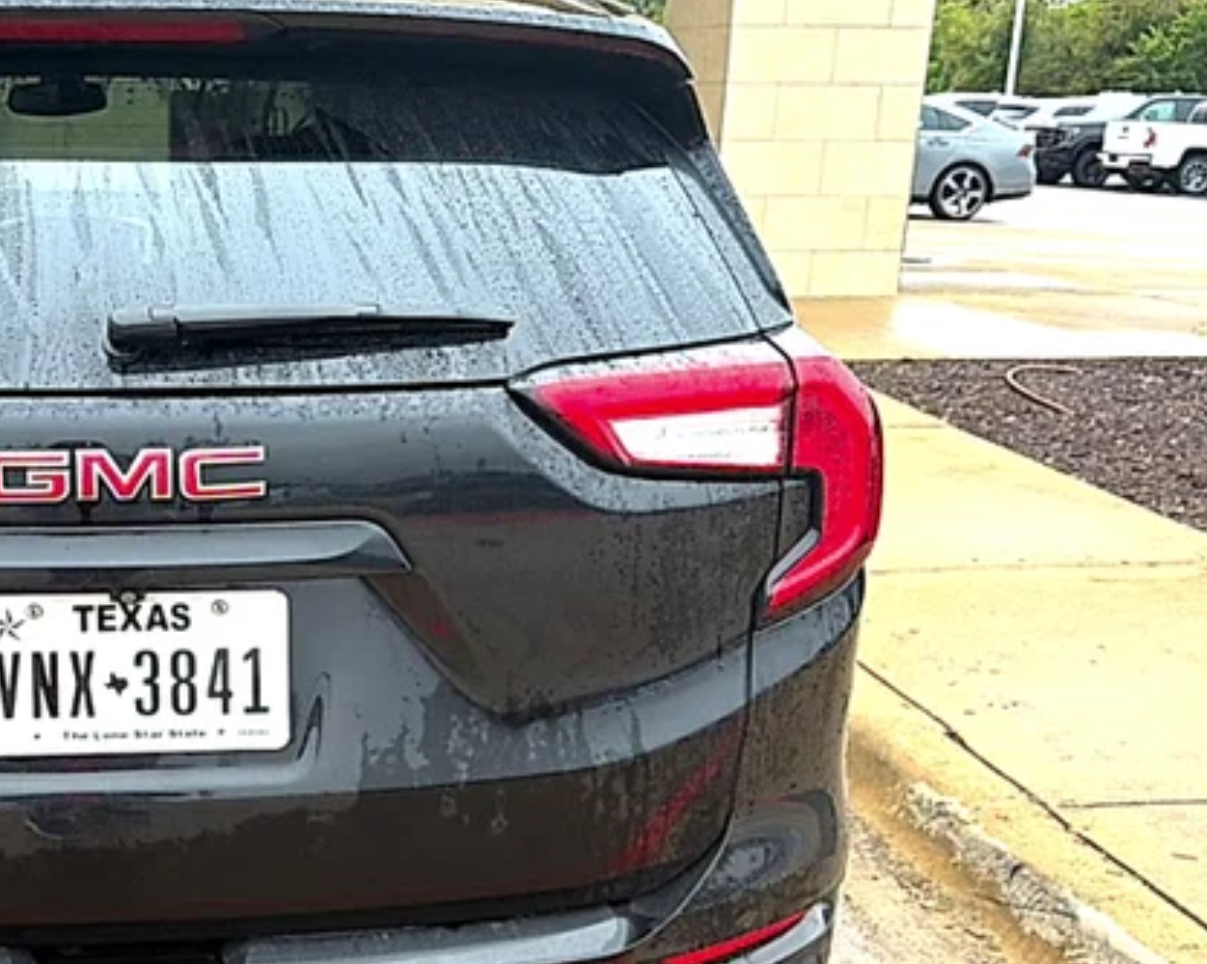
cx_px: 197
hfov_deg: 42.3
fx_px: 1464
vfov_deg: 35.8
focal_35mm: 41
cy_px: 693
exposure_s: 1/524
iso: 80
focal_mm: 6.76
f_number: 1.78
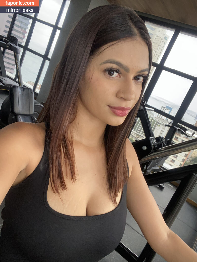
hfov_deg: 46.8
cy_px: 131
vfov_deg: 60.0
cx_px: 98
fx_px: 228
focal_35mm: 30
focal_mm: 2.71
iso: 100
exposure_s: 1/60
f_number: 2.2
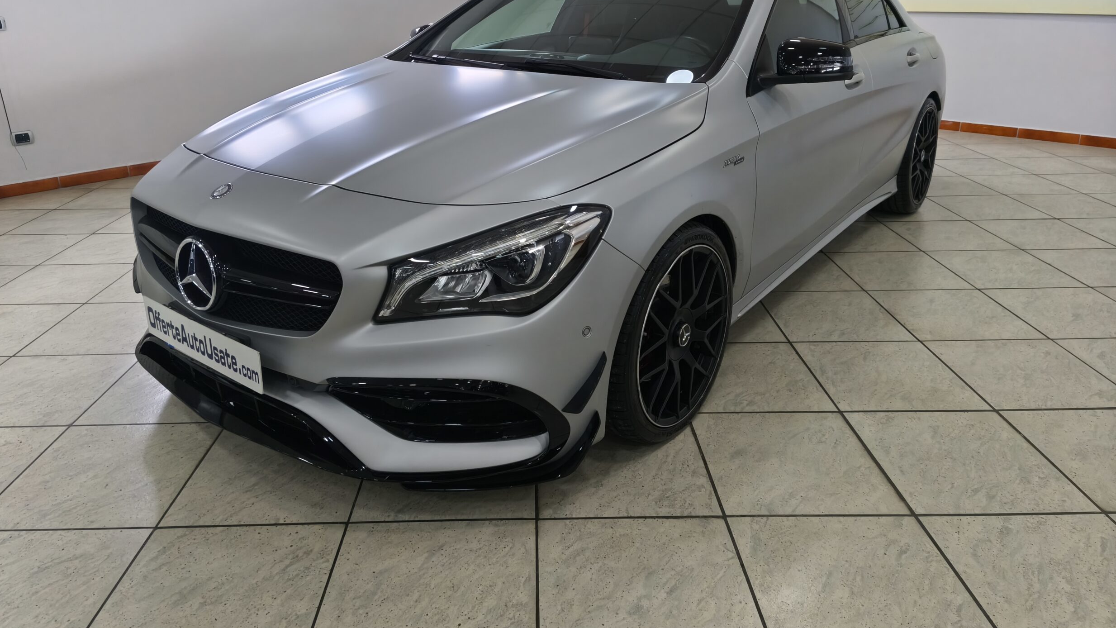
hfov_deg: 71.9
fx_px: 769
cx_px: 539
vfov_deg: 43.9
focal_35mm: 26
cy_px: 221
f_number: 1.7
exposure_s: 1/100
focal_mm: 5.35
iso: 400
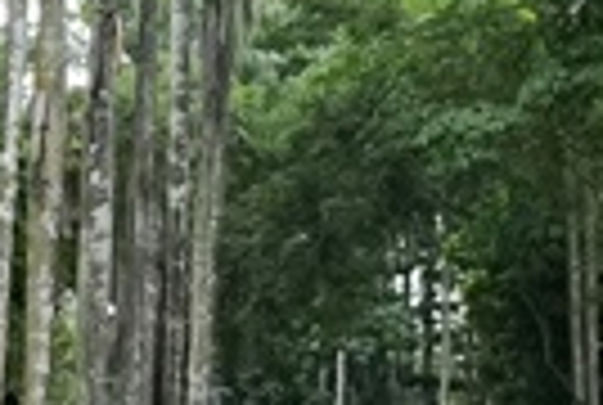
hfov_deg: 12.8
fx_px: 2686
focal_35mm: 160
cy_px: -259
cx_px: 405
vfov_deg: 8.4
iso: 4000
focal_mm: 14
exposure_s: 1/2000
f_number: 8
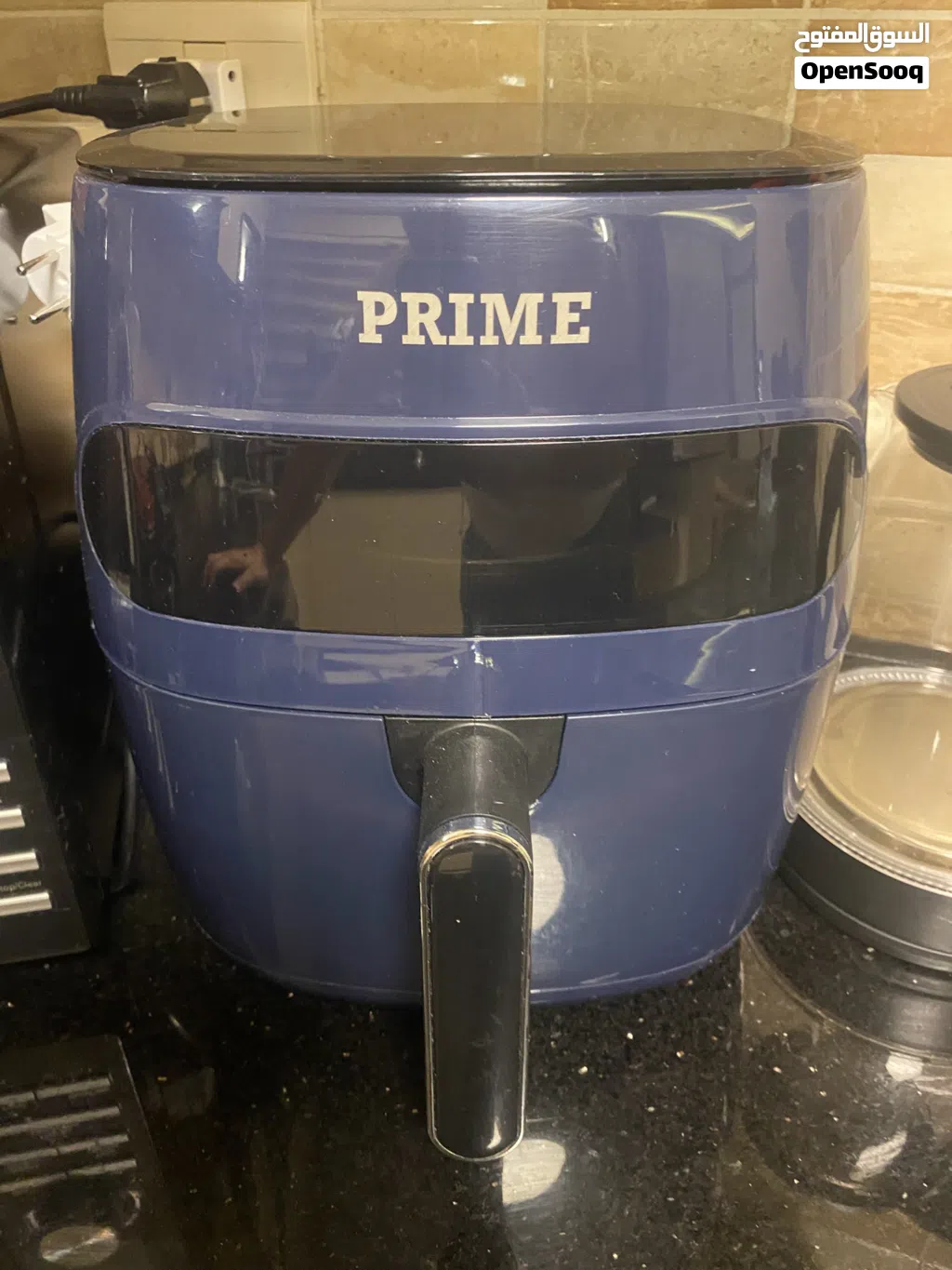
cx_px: 476
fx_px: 953
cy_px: 635
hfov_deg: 53.1
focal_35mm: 26
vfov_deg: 67.3
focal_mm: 4.25
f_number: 1.8
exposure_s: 1/25
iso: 640
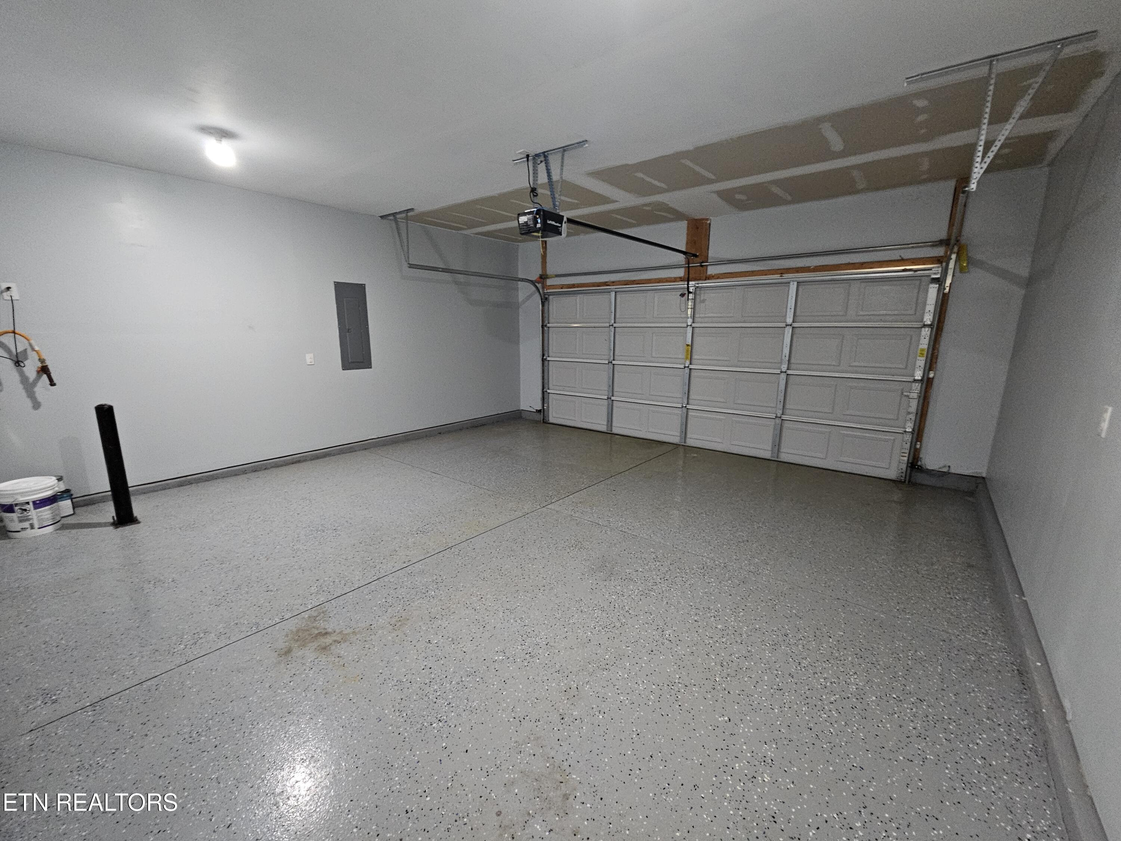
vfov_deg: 89.9
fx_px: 421
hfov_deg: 106.2
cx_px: 560
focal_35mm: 13
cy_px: 420
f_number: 2.2
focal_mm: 2.2
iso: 640
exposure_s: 1/24
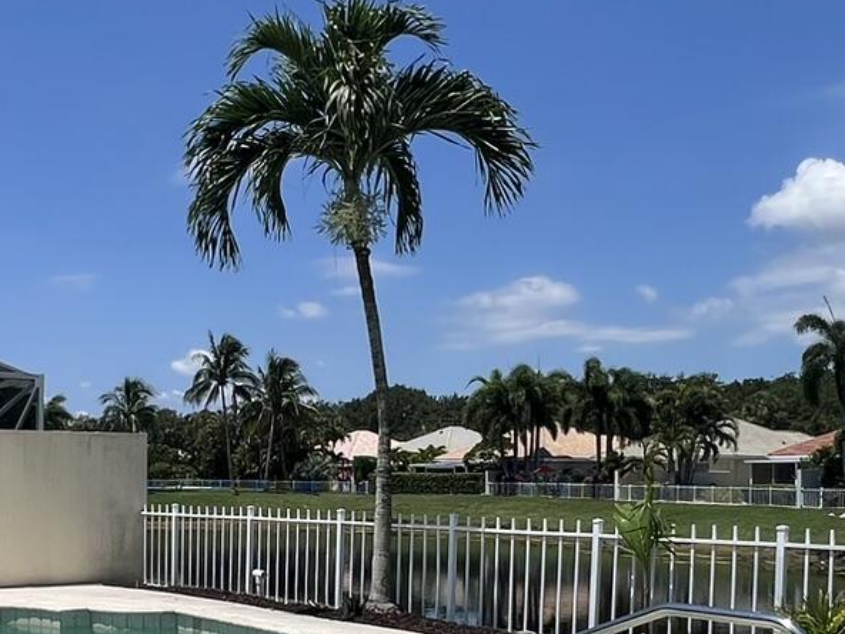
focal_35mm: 45
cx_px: 287
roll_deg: -0.5
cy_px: 513
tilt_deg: -1.4
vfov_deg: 31.3
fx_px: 1098
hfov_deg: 41.6
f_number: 1.8
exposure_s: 1/3650
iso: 32
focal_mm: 1.57
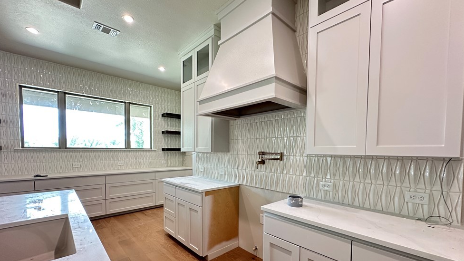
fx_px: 197
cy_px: 159
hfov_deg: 99.4
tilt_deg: -2.1
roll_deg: -0.8
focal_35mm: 16
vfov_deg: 66.3
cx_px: 234
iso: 250
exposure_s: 1/60
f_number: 2.2
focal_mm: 2.22
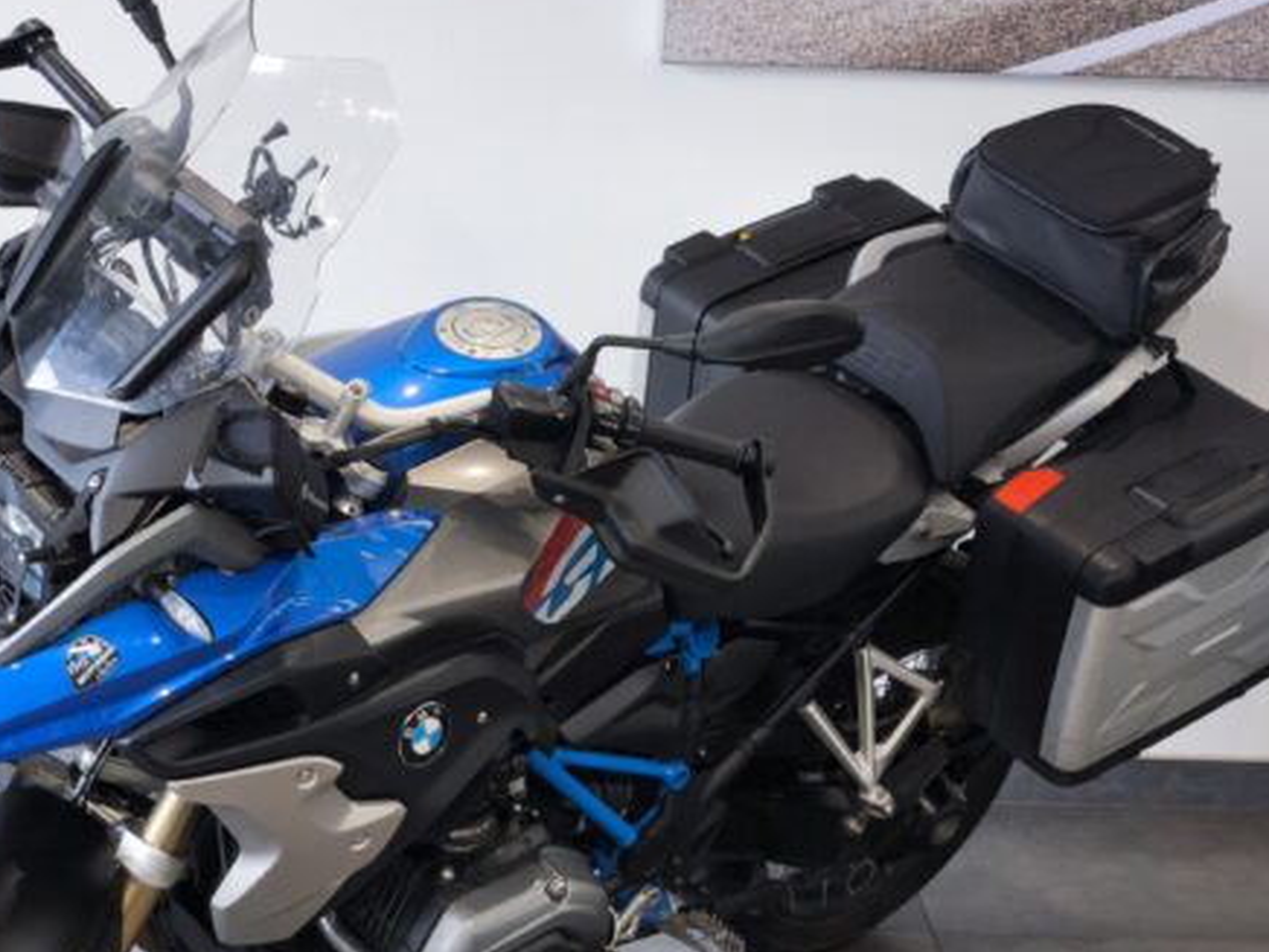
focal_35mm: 81
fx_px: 2969
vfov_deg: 18.2
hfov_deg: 24.1
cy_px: 611
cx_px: 477
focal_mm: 6.57
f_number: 1.6
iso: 80
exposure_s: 1/100
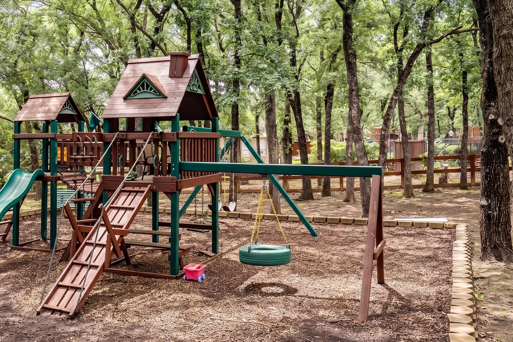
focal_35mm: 40
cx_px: 139
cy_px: 149
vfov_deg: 33.4
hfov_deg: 47.0
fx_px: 570
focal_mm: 27
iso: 400
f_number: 7.1
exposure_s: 1/40
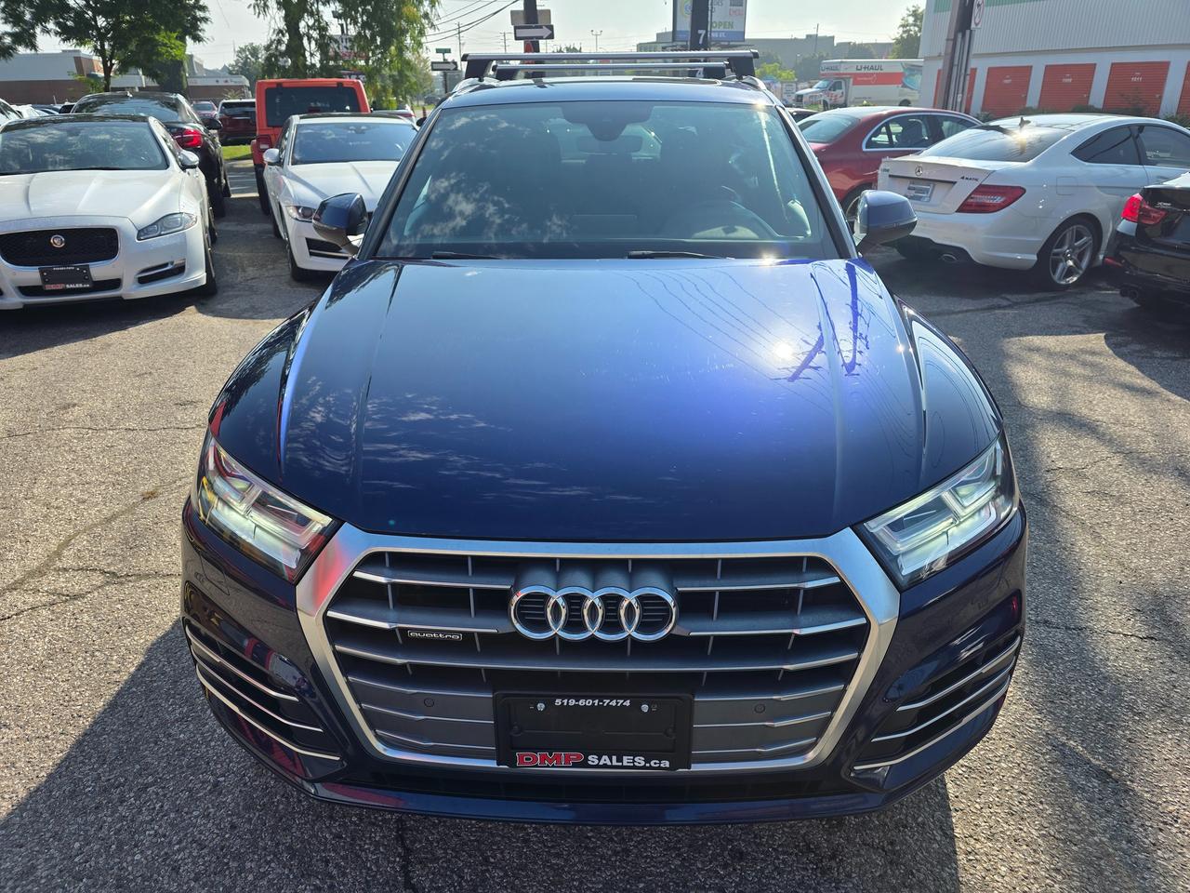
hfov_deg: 73.9
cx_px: 595
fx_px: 791
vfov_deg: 58.9
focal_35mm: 23
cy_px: 446
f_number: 1.7
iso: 80
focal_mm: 6.3
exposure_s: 1/4145
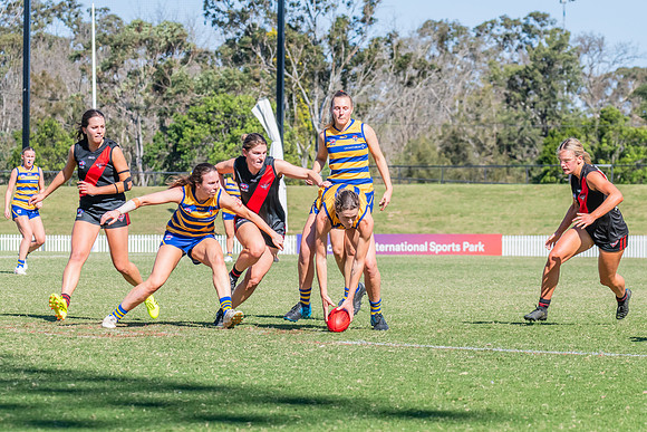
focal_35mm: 208
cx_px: 362
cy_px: 216
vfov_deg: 6.6
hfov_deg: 9.9
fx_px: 3745
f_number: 10
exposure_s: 1/1250
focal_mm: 170
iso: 800
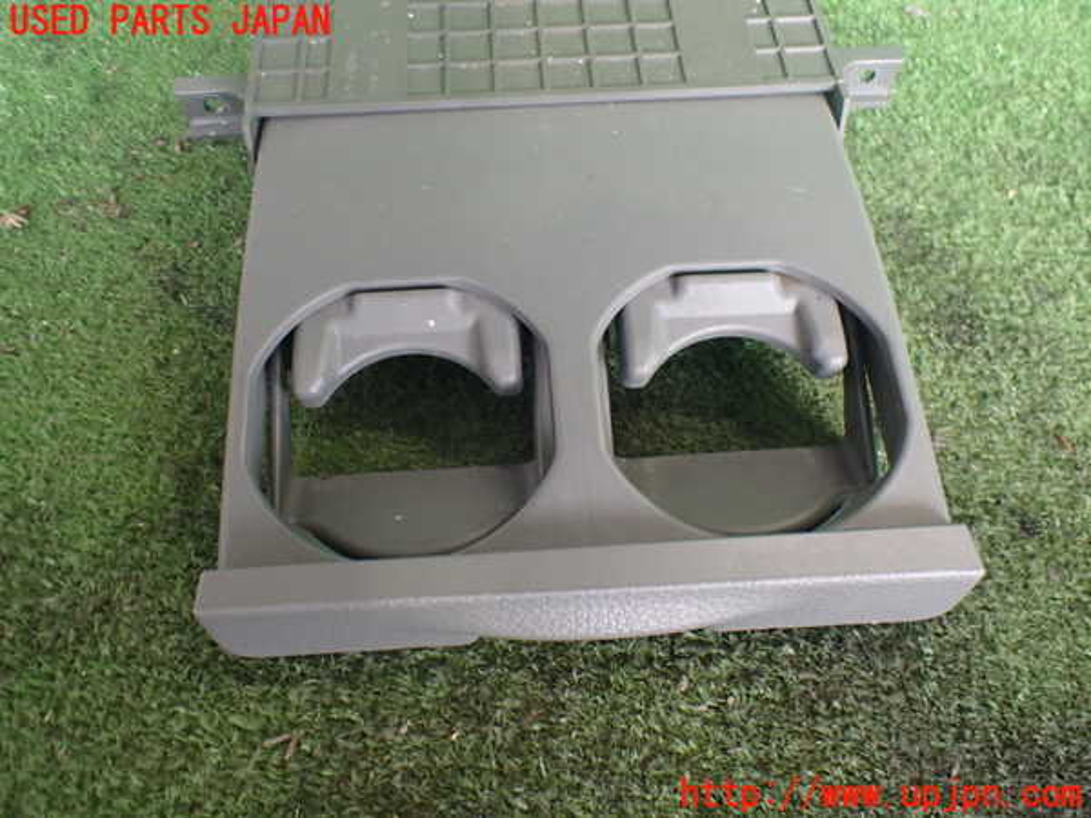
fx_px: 946
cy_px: 409
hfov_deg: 60.0
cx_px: 546
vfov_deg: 46.8
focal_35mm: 30
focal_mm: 5.4
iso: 800
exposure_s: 1/125
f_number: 2.3
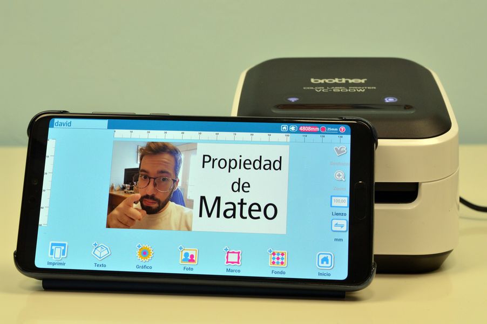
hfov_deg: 33.4
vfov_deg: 22.6
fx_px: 811
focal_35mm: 60
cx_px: 244
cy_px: 162
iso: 800
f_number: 10
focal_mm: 40
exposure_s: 1/25
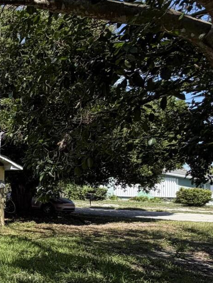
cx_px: -116
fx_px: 369
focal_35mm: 45
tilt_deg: +0.2
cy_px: 187
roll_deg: -0.7
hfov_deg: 24.3
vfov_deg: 41.5
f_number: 2.2
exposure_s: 1/770
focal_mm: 2.22
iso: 32
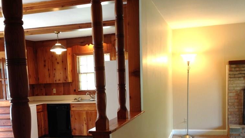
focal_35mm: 52
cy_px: 119
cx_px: 87
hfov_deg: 39.5
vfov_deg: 22.6
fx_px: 338
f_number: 2.4
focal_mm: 4.28
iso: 50
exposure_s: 1/20
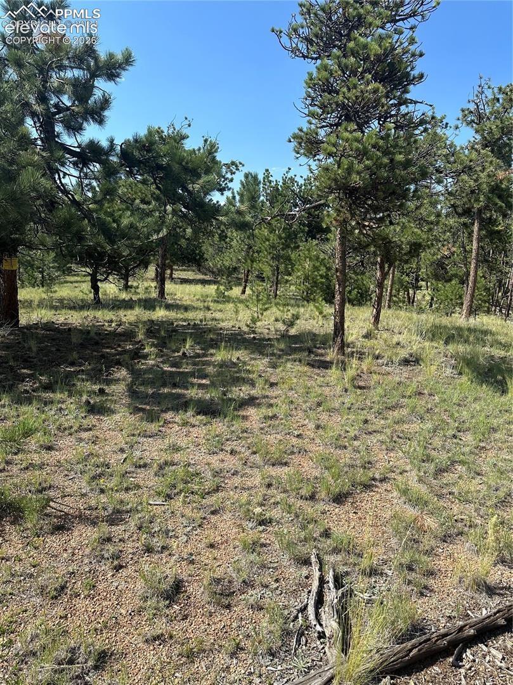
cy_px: 342
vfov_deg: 71.6
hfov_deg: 56.8
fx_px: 475
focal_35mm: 24
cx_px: 256
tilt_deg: -7.3
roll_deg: -4.3
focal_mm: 6.86
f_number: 1.78
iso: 80
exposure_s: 1/2525
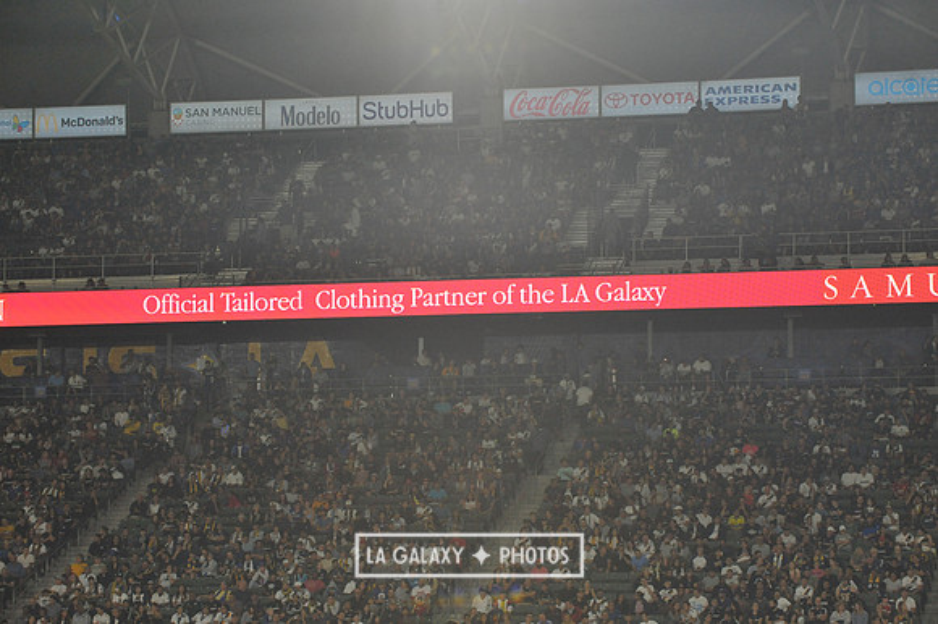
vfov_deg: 10.5
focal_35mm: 130
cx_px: 469
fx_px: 3385
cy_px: 312
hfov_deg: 15.8
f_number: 10
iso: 3200
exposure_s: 1/400
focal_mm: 130
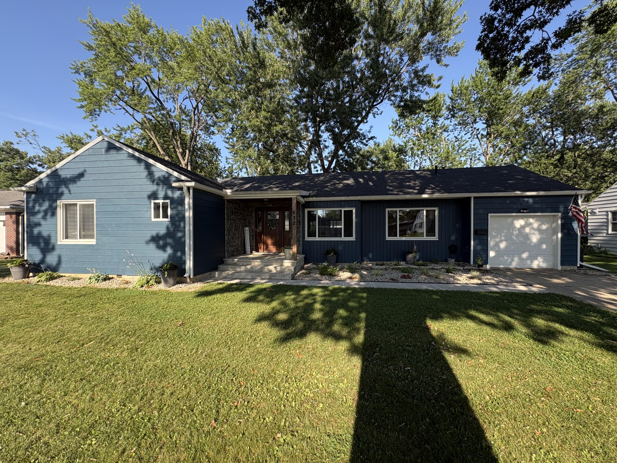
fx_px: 250
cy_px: 232
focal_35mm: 14
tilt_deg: +1.0
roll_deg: +0.9
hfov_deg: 102.1
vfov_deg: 85.7
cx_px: 308
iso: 64
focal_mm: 2.22
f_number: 2.2
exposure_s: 1/418
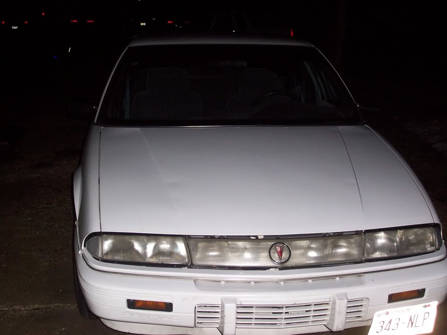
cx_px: 224
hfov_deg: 36.2
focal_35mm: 53
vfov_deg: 27.5
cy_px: 168
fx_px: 684
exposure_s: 1/60
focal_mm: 8.6
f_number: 3.4
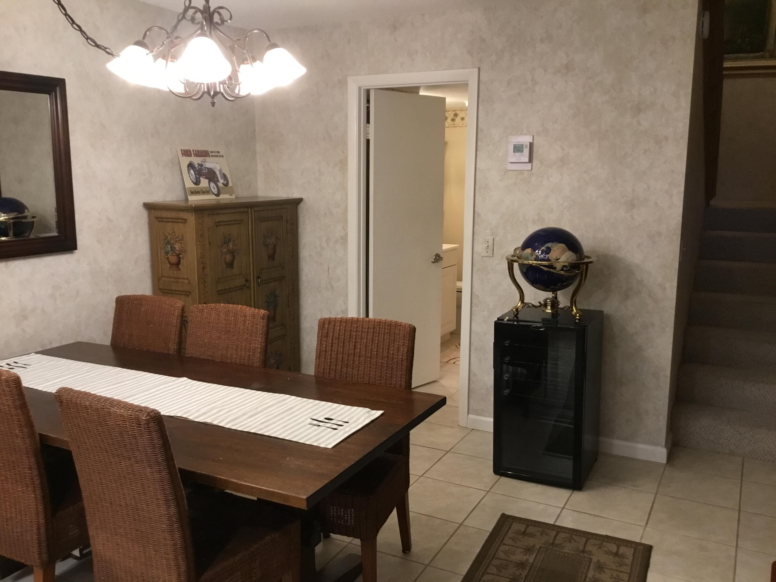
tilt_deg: -9.5
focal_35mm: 31
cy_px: 291
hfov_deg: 58.4
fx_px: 695
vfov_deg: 45.4
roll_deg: -0.6
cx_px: 388
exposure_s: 1/30
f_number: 2.4
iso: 125
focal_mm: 3.3
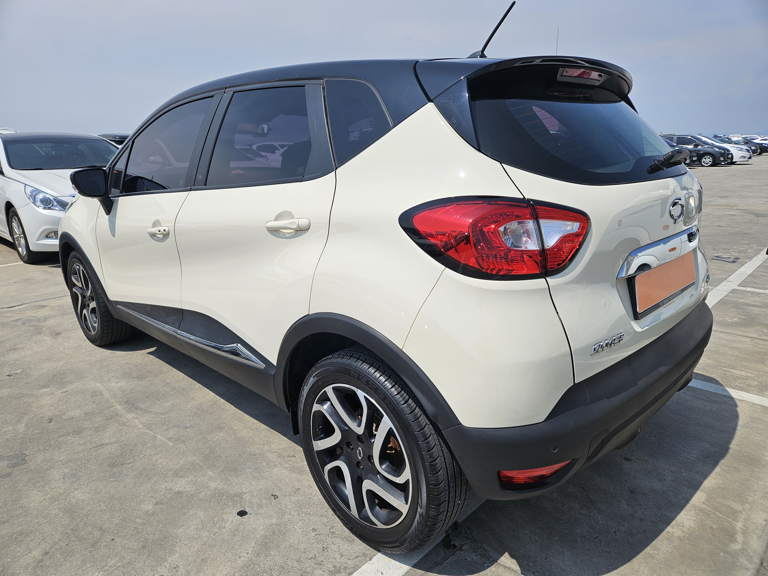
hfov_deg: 73.9
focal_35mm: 23
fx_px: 510
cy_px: 288
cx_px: 384
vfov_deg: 58.9
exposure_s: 1/4176
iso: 25
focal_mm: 5.4
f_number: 1.8
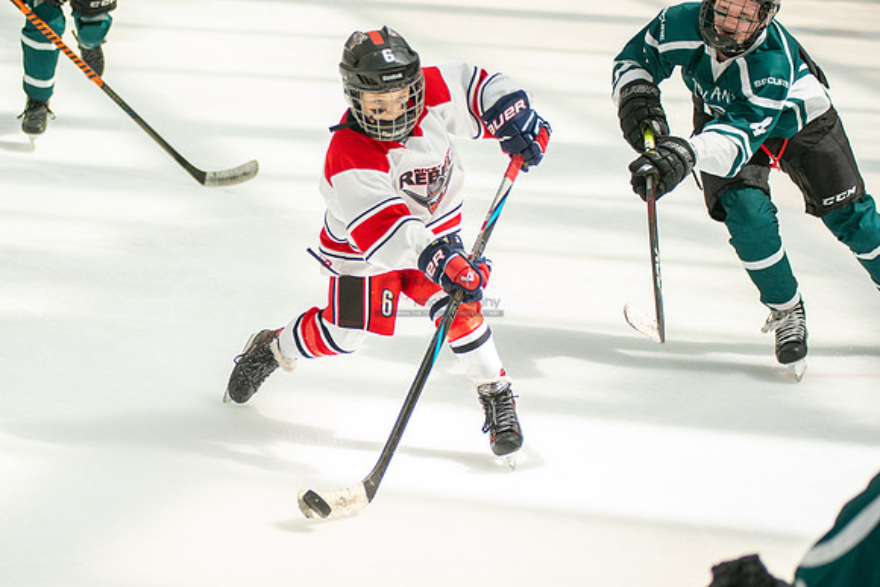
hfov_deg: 12.9
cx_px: 299
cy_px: 313
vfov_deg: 8.7
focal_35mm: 159
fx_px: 3875
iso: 1600
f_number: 3.2
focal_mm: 120
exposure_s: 1/5000
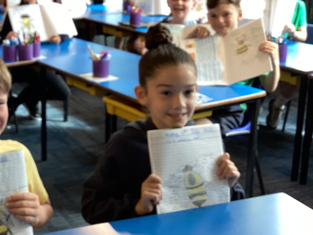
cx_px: 24
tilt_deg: -14.2
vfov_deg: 23.2
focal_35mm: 63
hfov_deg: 29.3
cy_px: 78
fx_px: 570
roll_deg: +1.6
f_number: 2.4
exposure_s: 1/60
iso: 64
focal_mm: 3.3
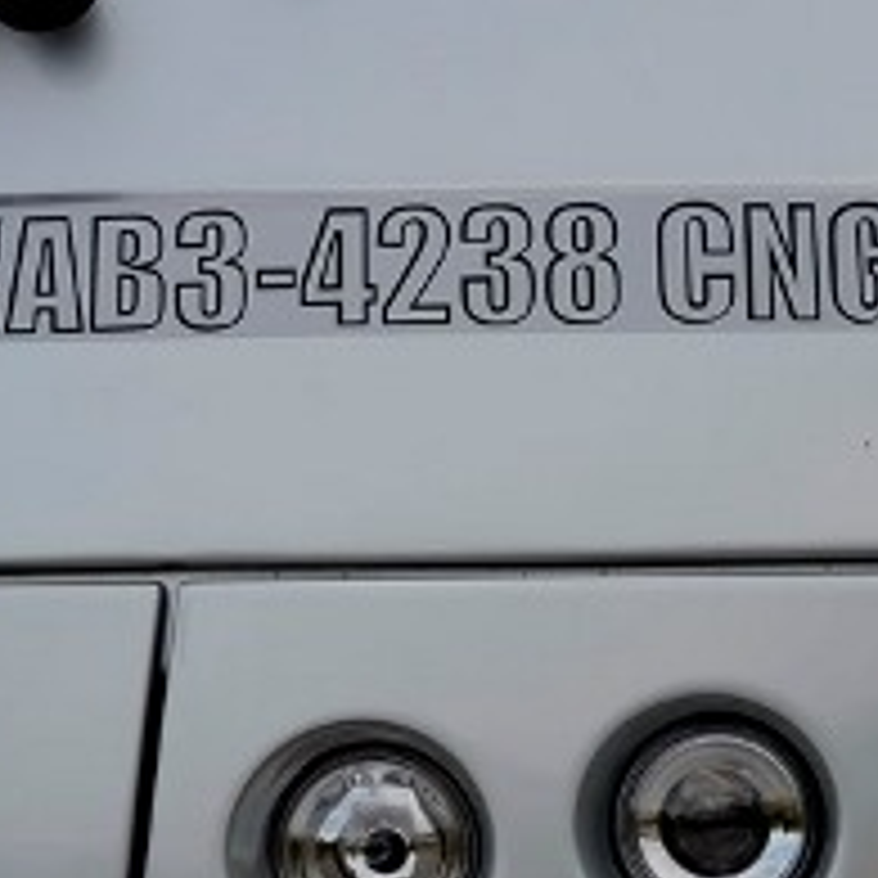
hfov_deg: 19.9
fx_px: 2497
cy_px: 545
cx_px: 446
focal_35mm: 87
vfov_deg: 19.9
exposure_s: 1/250
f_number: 8
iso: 100
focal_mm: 32
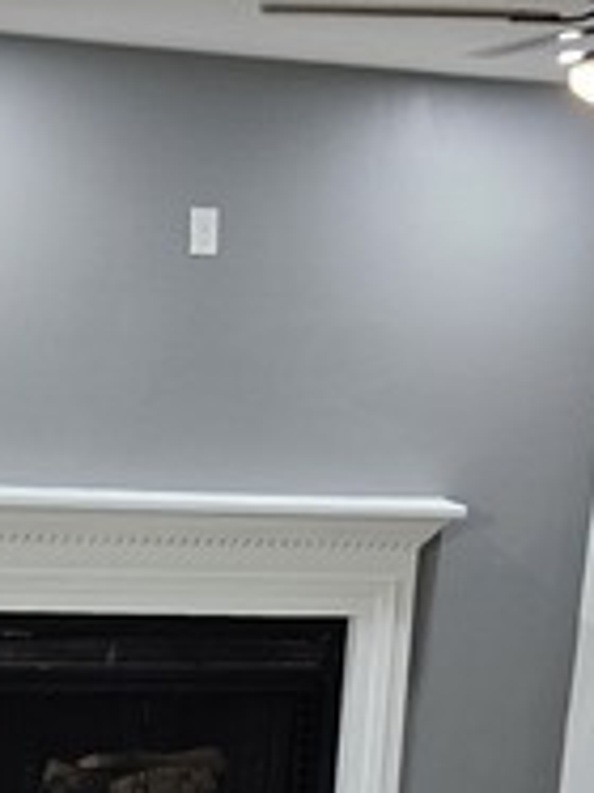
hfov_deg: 17.9
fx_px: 1878
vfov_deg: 22.6
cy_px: 859
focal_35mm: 82
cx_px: 204
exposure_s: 1/120
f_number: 1.8
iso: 320
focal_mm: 5.4
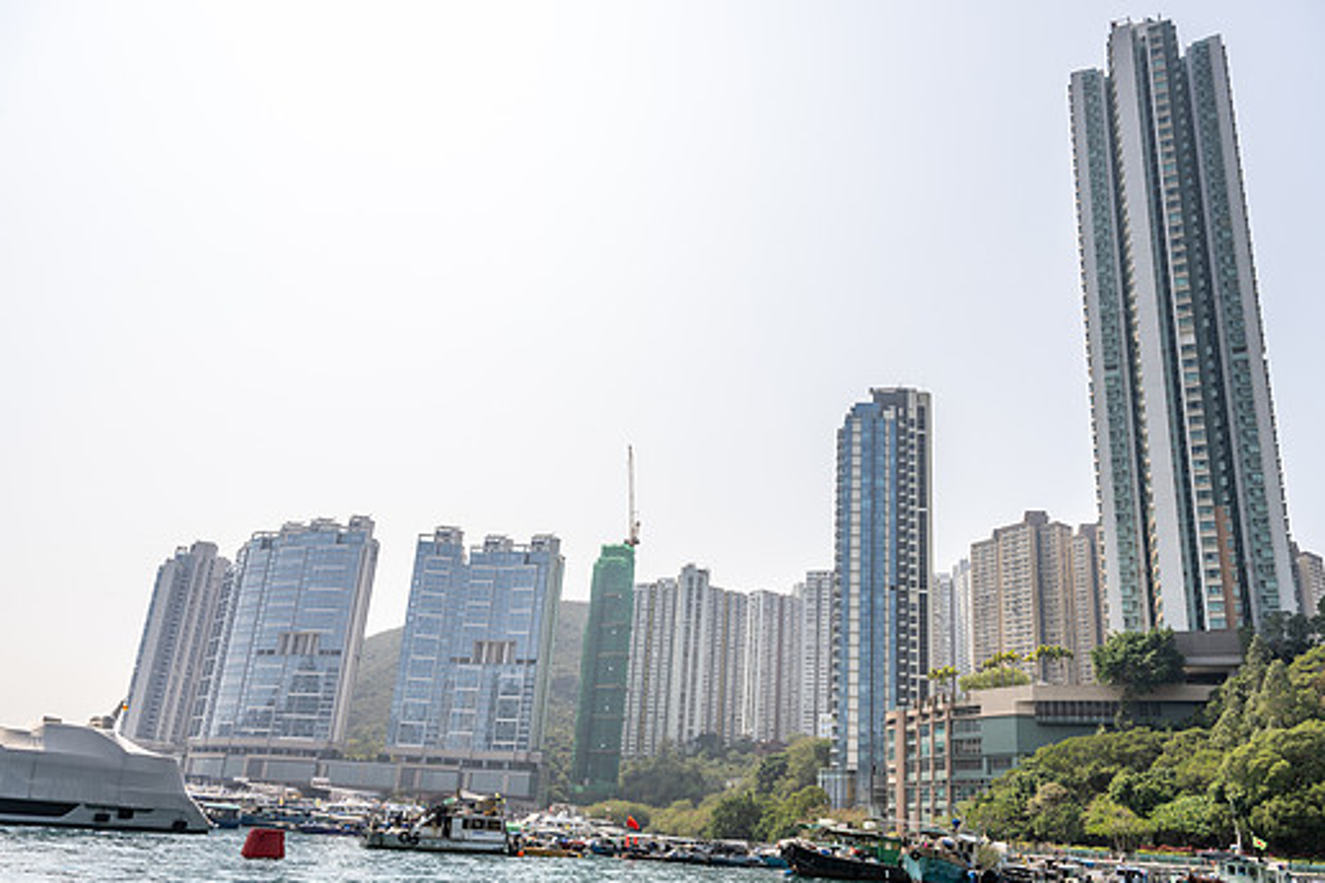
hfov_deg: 67.3
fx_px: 994
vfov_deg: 47.8
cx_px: 704
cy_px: 494
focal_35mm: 27
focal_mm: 24
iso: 64
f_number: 8
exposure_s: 1/250
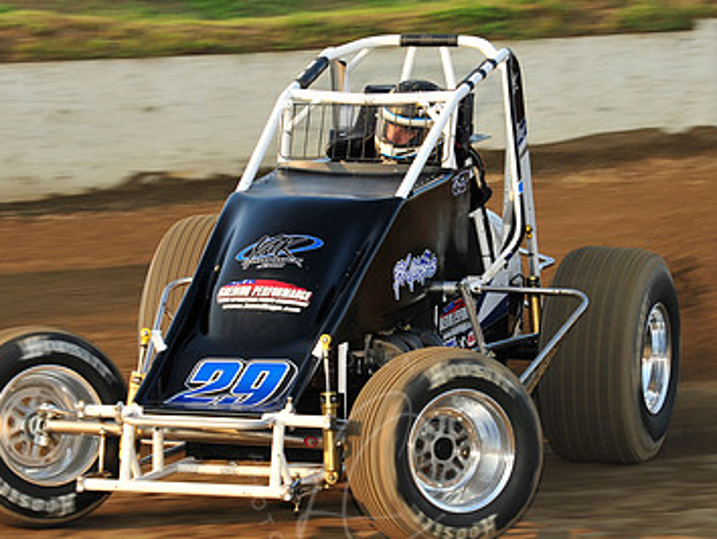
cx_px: 369
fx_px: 6032
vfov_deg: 5.1
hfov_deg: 6.8
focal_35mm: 291
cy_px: 286
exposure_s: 1/320
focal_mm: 185
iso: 400
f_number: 8
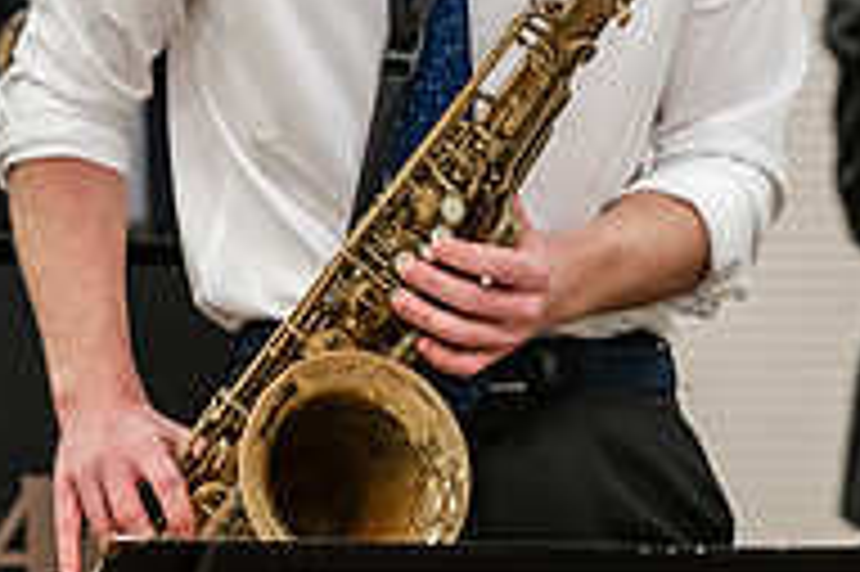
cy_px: 56
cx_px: 594
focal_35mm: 286
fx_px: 6826
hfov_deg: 7.2
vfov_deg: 4.8
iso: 1600
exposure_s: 1/200
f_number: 2.8
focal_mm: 94
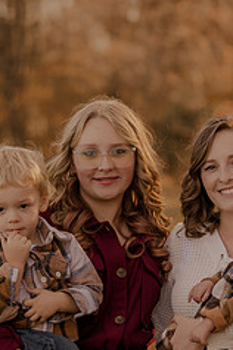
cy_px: 280
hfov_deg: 6.6
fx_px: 2019
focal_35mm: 208
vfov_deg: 9.9
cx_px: 130
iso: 200
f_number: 2.8
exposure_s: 1/400
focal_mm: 85
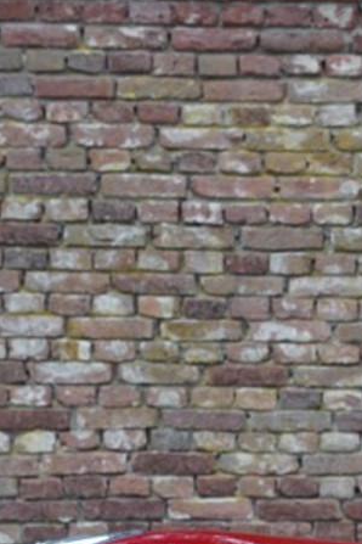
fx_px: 3335
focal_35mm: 221
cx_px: 796
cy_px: 601
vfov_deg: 9.2
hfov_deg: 6.0
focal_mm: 51.5
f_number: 6.3
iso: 800
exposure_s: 1/60
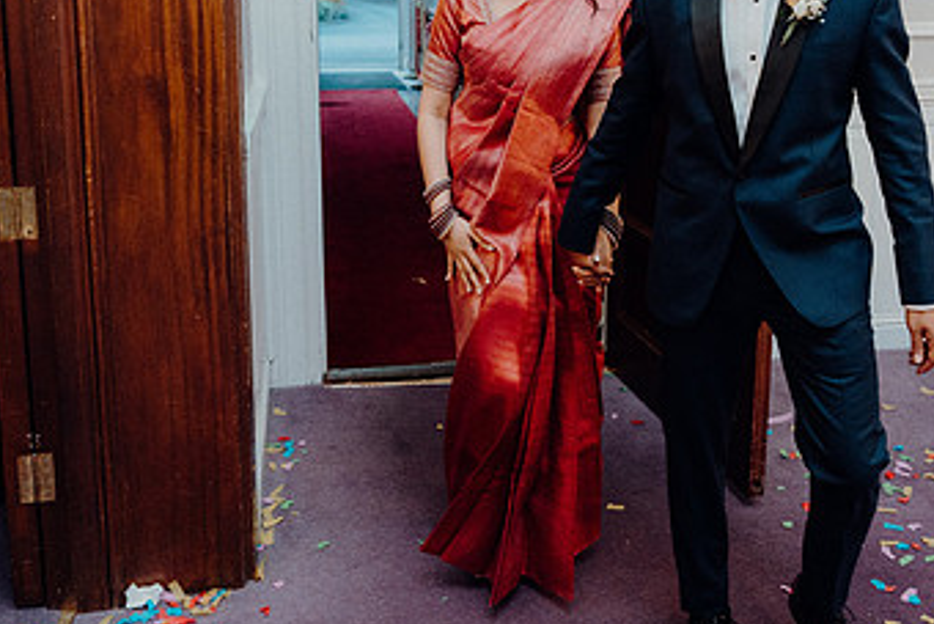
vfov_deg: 31.9
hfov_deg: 47.2
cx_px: 544
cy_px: 139
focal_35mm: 41
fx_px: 1064
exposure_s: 1/200
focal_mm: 24
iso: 2500
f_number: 3.5
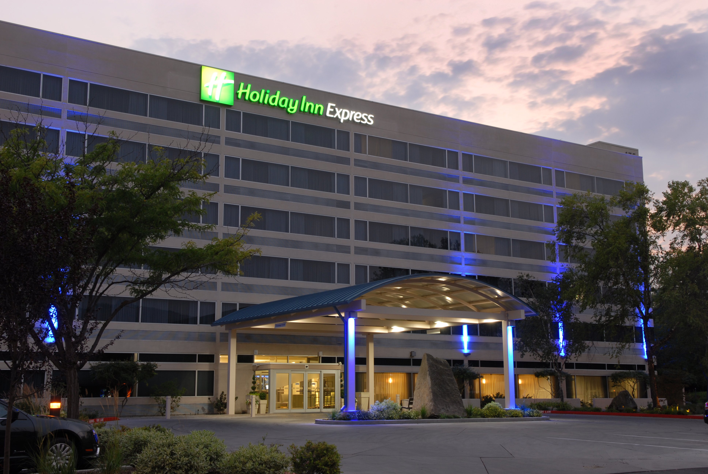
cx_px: 354
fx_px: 886
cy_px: 237
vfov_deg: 29.9
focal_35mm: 45
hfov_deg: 43.6
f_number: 8
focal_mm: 30
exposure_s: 4
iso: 100
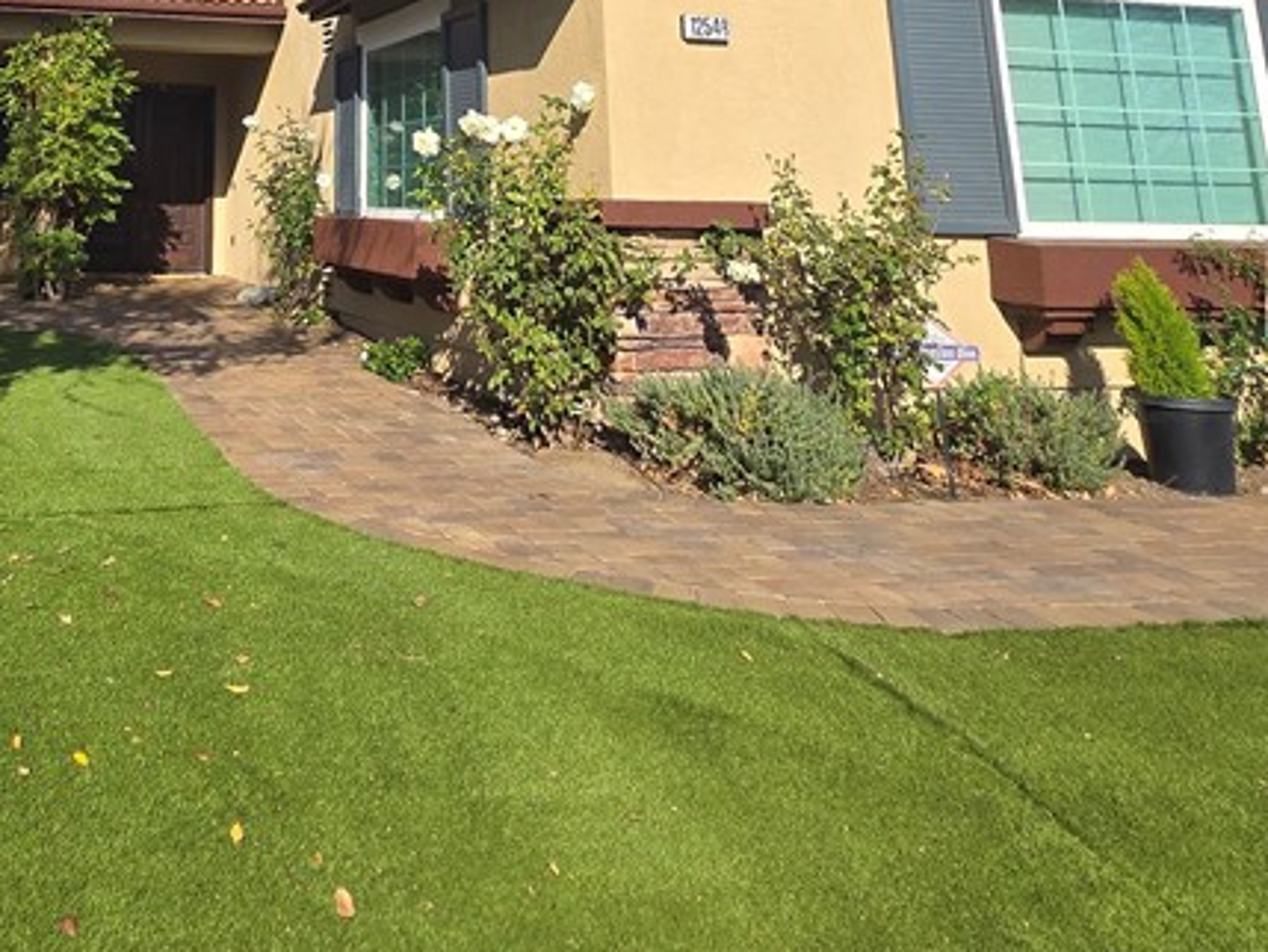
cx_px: 228
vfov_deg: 38.0
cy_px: -92
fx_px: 1136
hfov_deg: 53.8
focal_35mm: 31
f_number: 2.2
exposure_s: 1/2043
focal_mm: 2.2
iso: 50
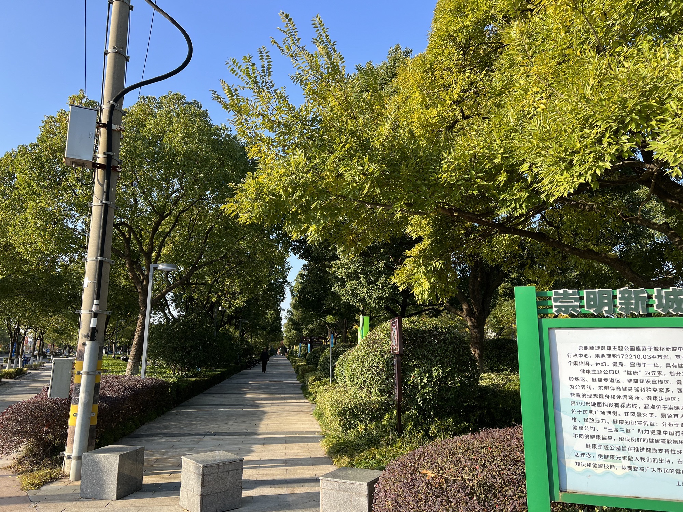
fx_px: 513
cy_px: 256
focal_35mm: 26
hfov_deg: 67.3
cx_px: 342
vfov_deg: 53.1
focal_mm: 5.7
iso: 50
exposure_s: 1/1009
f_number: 1.5
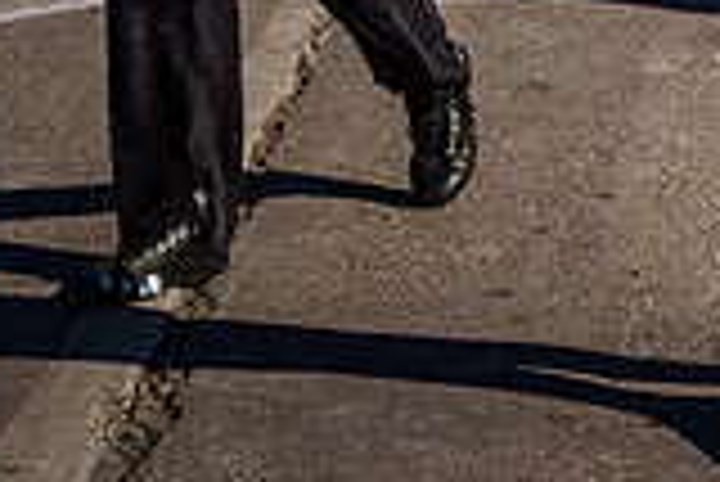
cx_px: 928
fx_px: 3443
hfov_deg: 11.6
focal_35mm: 172
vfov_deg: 7.8
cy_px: -295
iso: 200
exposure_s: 1/5000
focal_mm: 45
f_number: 2.8
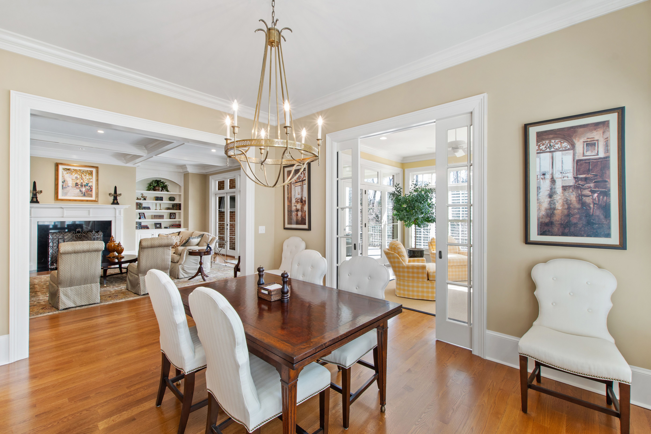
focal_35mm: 15
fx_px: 271
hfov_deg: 100.4
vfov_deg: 77.3
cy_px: 217
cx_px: 326
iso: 100
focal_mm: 10
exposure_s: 1/2.5
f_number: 8
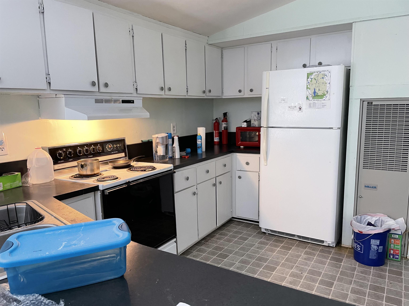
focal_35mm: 26
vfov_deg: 53.1
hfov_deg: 67.3
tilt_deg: -8.5
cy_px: 153
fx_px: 307
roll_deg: +1.6
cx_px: 204
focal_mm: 4.2
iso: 200
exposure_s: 1/60
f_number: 1.6
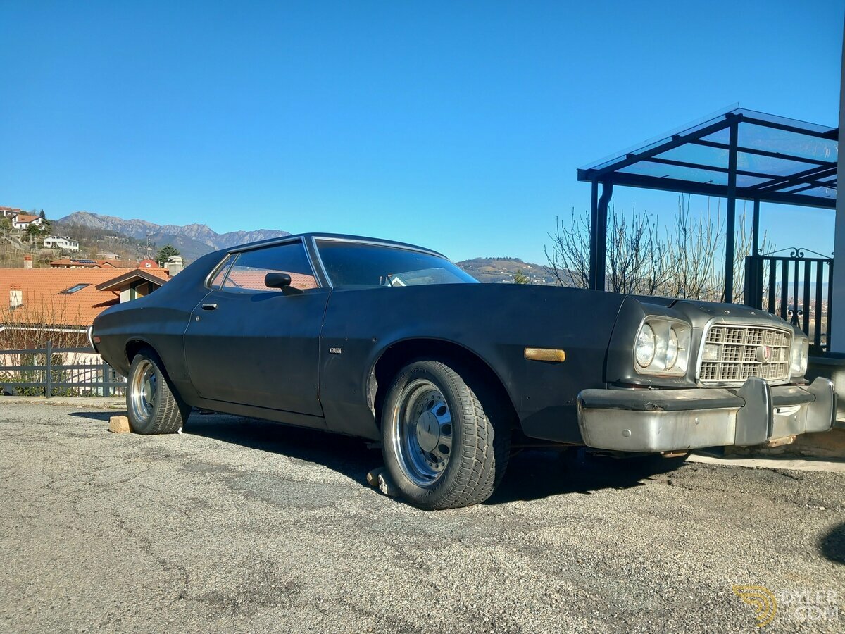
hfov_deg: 65.3
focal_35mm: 27
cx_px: 422
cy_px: 317
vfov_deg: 51.4
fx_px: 659
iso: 20
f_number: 1.8
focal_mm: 4
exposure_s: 1/368
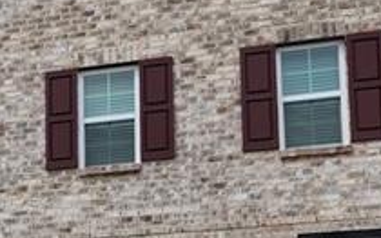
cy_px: 325
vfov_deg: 14.0
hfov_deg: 21.8
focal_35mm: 89
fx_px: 924
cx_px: -60
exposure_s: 1/1336
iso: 12
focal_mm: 6.4
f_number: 1.8
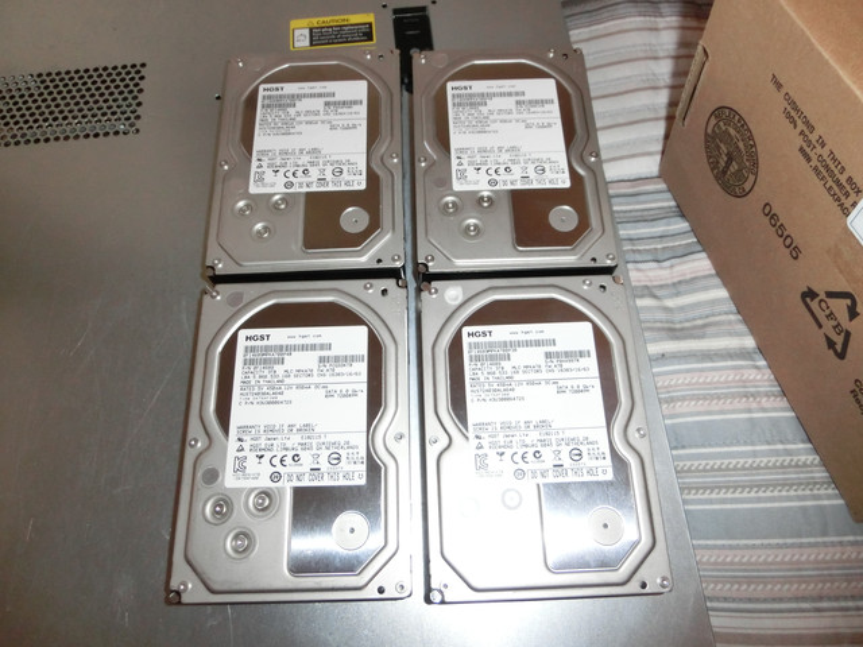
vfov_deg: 56.8
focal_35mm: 24
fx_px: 598
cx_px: 432
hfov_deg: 71.6
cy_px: 324
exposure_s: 1/60
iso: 400
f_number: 3
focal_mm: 4.24
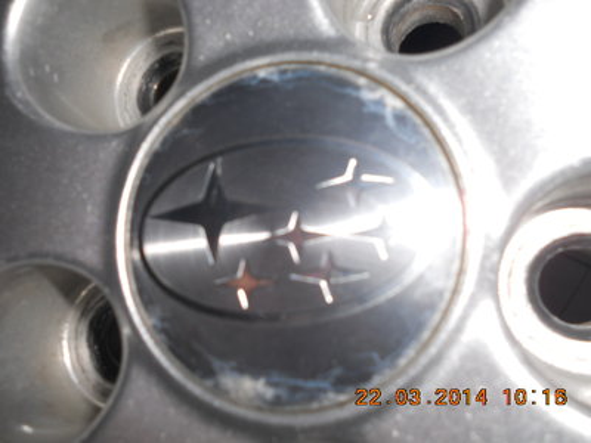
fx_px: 546
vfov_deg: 44.2
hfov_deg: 56.8
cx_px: 296
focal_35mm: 32
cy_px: 222
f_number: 8.8
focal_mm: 5.8
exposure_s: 1/25
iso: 80
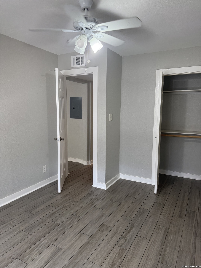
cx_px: 100
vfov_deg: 71.6
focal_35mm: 24
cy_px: 134
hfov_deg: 56.8
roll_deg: -1.4
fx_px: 186
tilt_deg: -8.4
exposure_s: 1/120
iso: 200
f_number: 1.78
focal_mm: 6.76
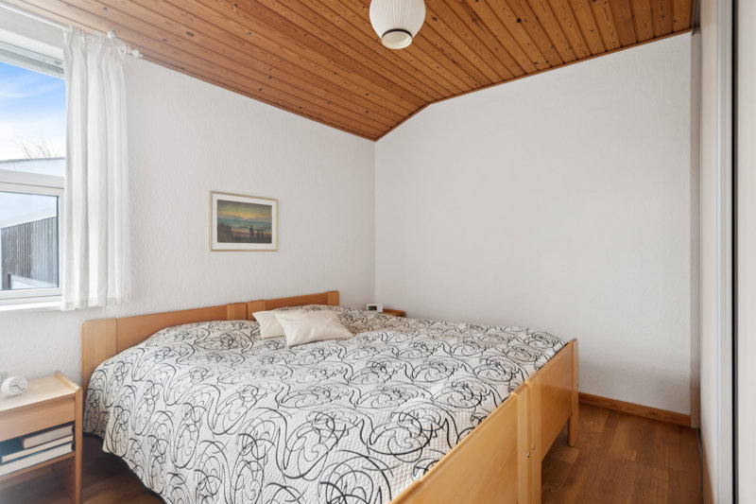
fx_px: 357
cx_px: 378
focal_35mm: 17
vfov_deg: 70.4
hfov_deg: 93.3
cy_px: 252
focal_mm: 17
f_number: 4.5
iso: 400
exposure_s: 1/40
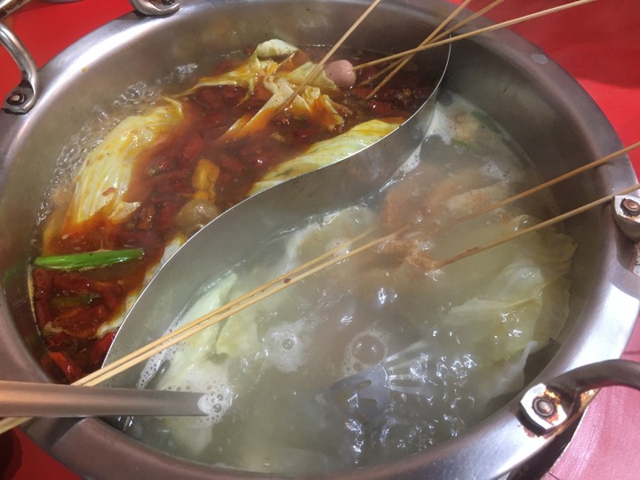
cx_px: 320
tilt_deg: -54.0
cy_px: 240
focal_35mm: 29
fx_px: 536
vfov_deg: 48.2
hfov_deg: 61.7
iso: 160
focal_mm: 4.15
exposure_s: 1/30
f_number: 2.2
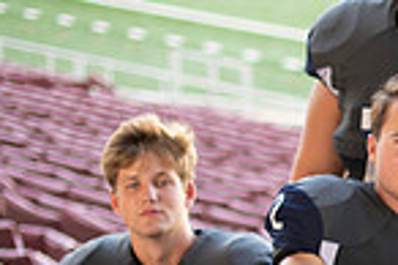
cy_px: 392
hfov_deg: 10.0
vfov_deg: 6.8
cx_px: 600
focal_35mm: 199
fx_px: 2198
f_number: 2
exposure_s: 1/125
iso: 64
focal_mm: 50
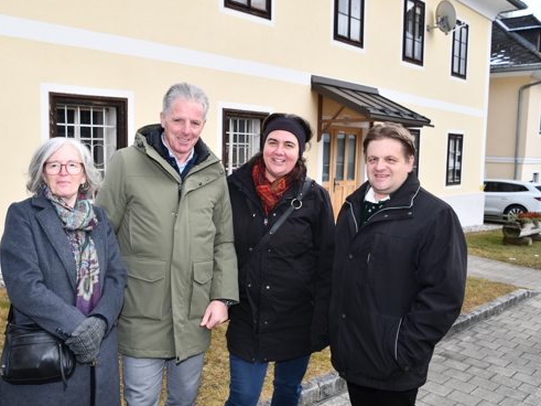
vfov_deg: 41.8
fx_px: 531
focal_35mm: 34
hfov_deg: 53.9
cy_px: 202
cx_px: 241
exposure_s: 1/125
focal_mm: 21
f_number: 5.6
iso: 100
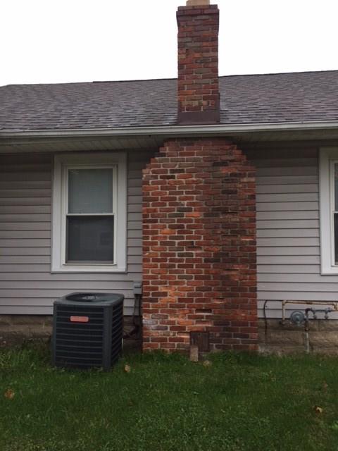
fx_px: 378
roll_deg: -0.8
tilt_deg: +1.6
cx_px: 169
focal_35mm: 29
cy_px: 226
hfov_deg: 48.2
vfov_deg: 61.7
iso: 40
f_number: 2.2
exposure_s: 1/120
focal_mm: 4.15
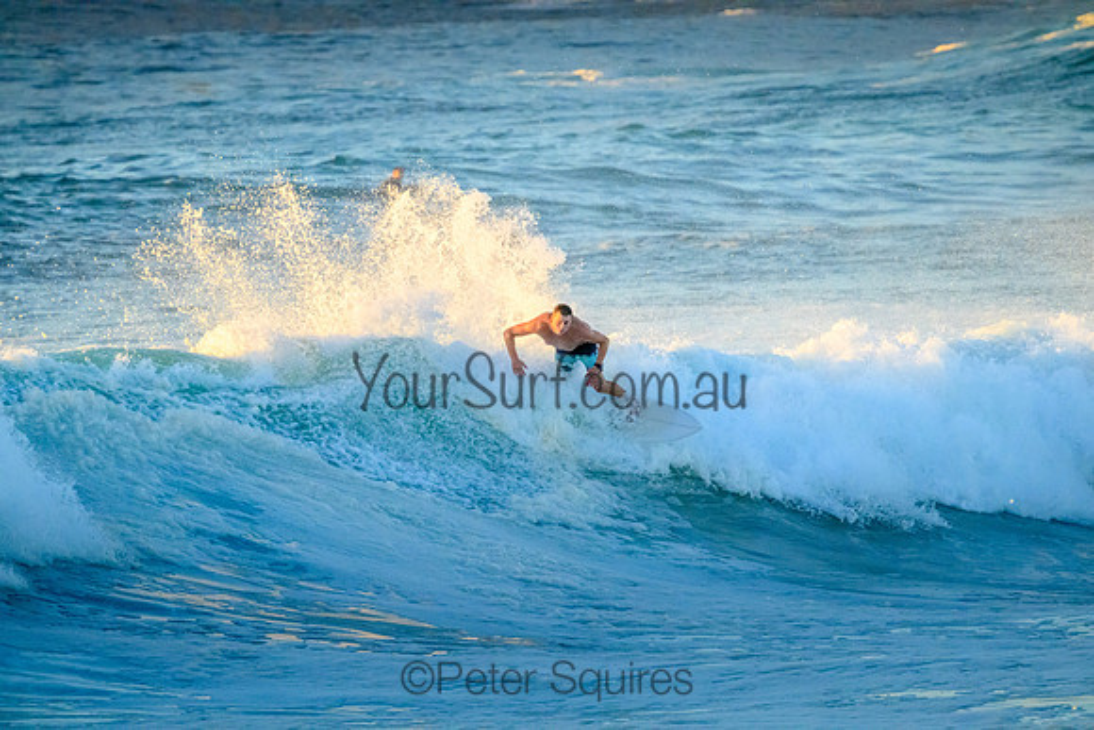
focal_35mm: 800
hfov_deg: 2.6
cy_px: 365
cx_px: 547
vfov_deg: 1.7
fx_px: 24316
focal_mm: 800
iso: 7200
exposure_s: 1/2000
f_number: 11
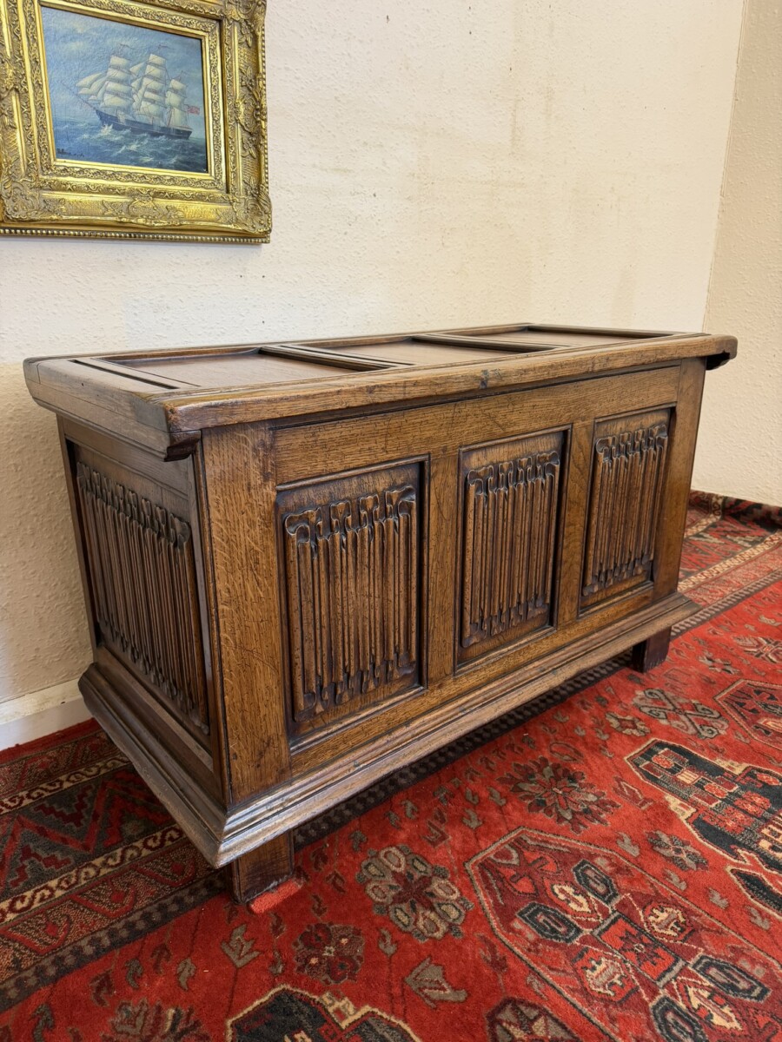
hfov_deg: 56.8
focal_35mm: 24
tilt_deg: -19.3
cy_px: 521
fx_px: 723
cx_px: 391
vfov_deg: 71.6
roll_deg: +0.1
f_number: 1.78
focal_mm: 6.76
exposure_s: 1/50
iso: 125
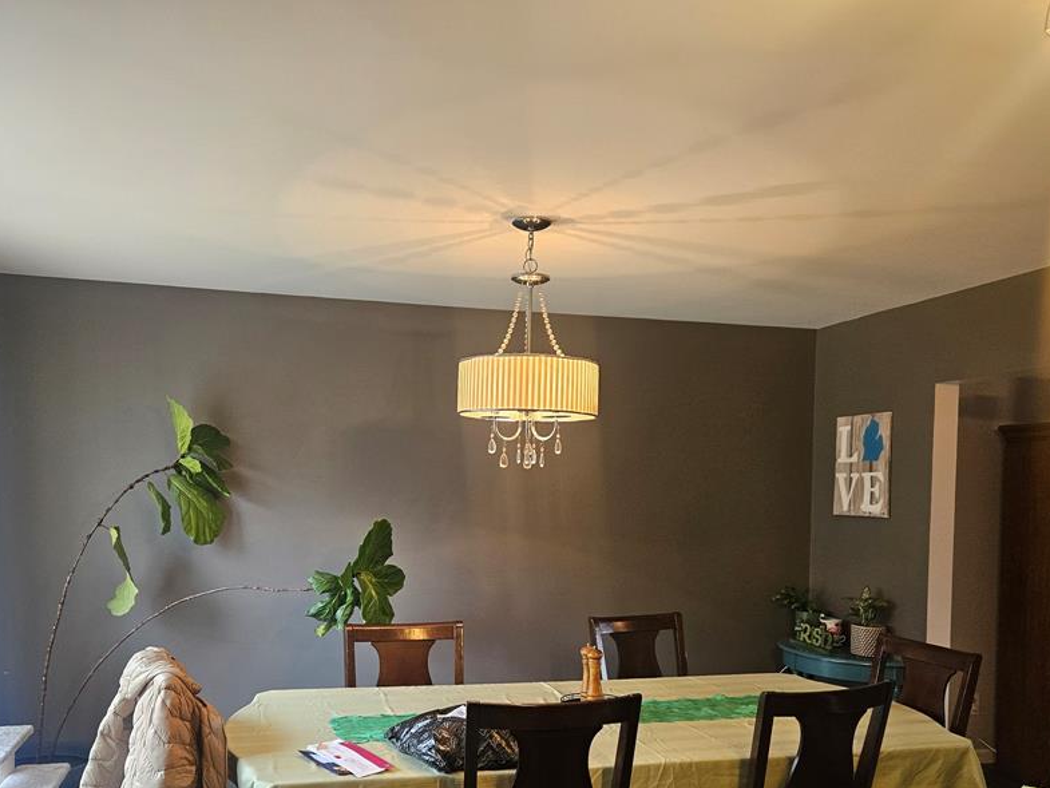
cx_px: 507
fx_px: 910
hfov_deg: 59.9
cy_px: 491
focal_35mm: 30
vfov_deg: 46.4
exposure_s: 1/120
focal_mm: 5.4
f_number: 1.8
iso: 320
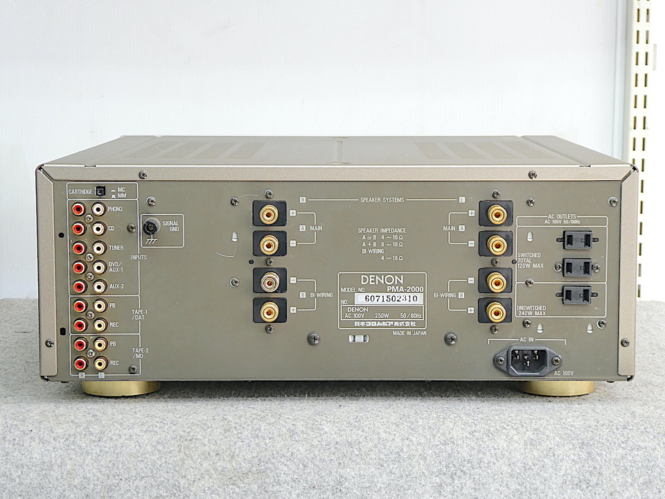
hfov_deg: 24.7
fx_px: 1518
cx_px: 332
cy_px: 250
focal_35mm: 79
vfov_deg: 18.7
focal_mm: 14.1
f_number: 4.7
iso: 200
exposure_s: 1/10
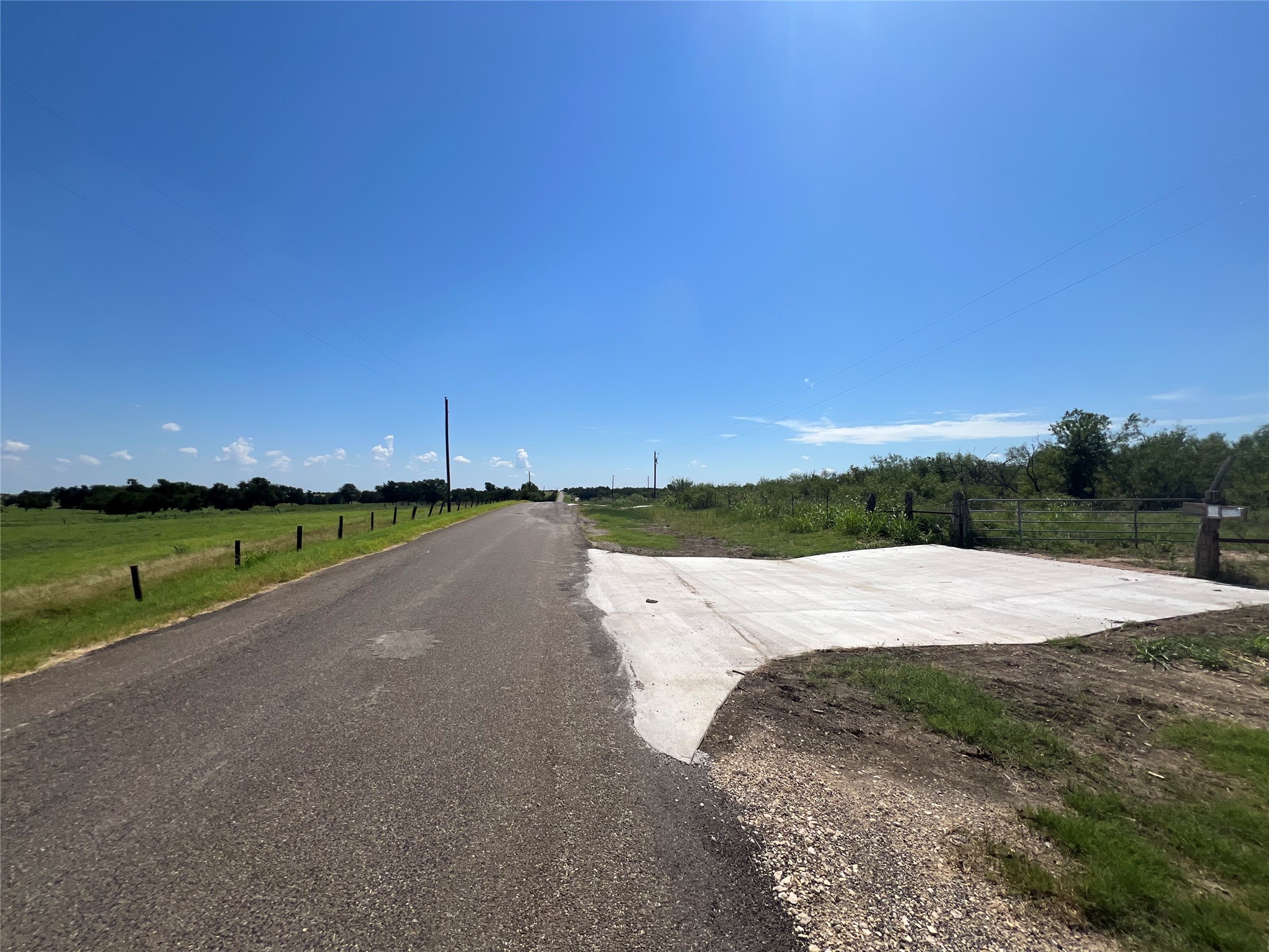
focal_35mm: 13
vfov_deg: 89.9
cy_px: 476
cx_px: 634
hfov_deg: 106.2
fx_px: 477
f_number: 1.8
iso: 40
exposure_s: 1/4219
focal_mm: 1.57
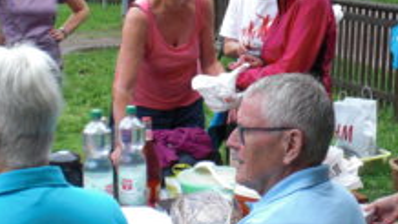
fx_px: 803
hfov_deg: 27.7
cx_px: 268
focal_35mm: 76
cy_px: 98
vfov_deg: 15.9
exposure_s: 1/160
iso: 64
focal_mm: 6.3
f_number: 3.1
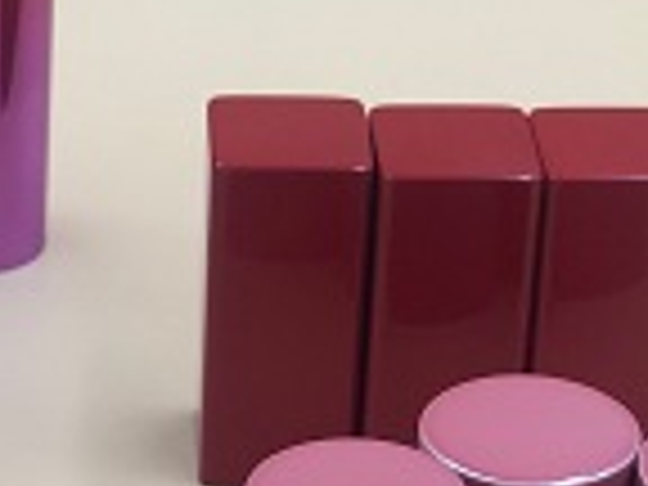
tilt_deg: -29.0
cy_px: 245
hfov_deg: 10.8
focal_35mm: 180
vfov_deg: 8.2
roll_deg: +0.9
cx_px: -63
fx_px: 3370
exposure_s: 1/50
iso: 32
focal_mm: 6
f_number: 2.4
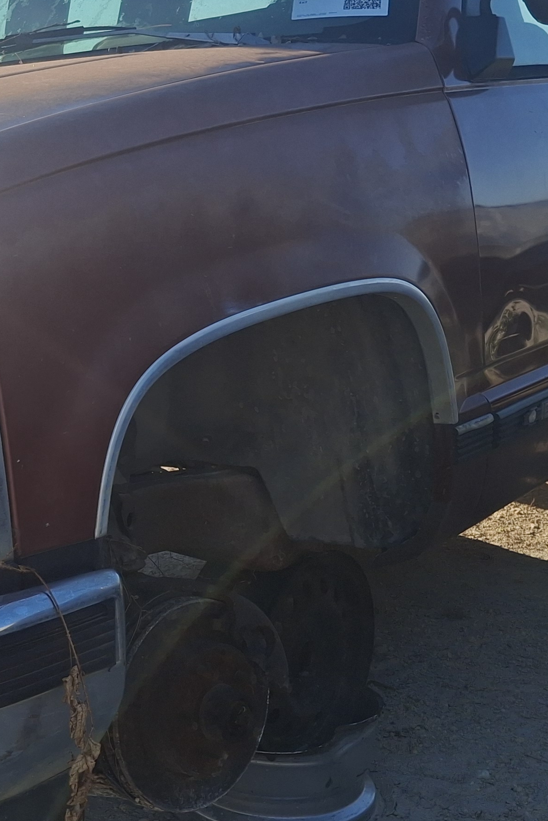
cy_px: 444
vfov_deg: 33.4
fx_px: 1370
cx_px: 73
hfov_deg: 22.2
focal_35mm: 60
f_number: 1.8
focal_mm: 4.69
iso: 32
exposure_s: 1/1727
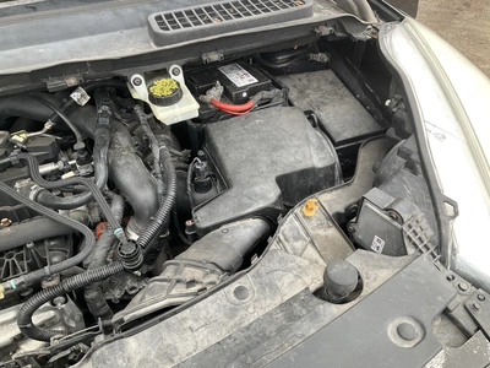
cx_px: 245
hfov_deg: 61.7
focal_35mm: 29
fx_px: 411
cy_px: 184
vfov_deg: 48.2
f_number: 1.8
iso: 32
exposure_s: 1/122
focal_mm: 3
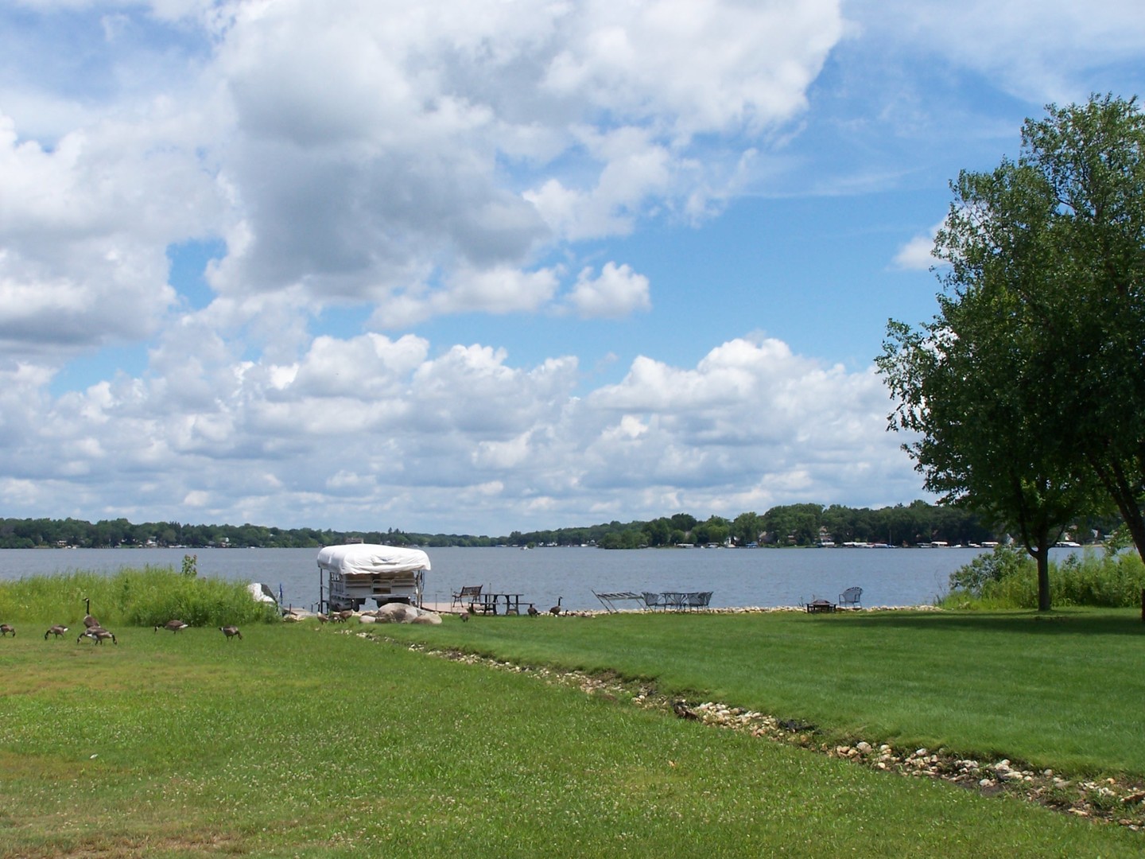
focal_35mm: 56
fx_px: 1852
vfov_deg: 26.1
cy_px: 430
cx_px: 572
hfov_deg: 34.3
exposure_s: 1/500
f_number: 6.3
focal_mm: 9.3
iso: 80
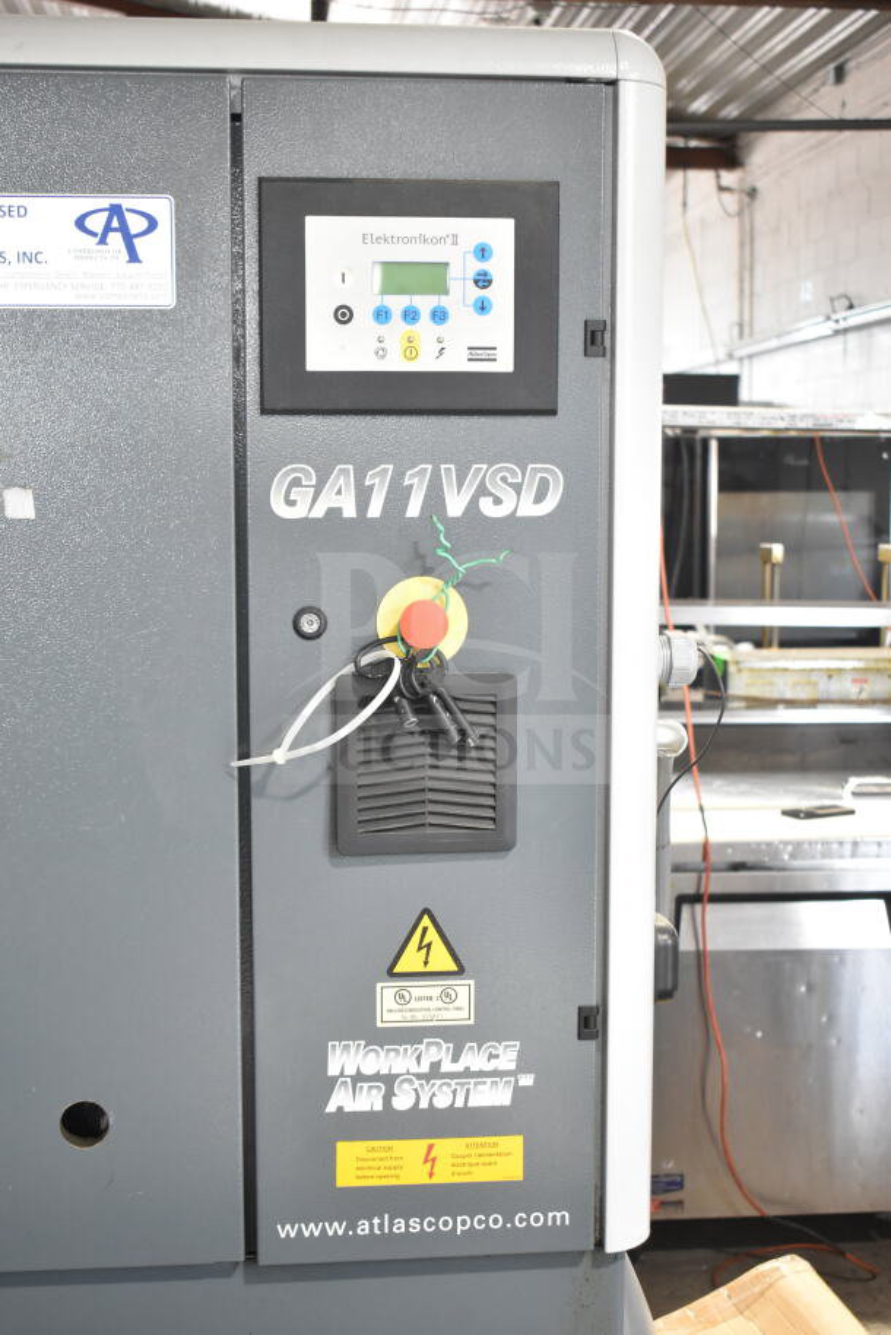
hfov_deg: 28.1
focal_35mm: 48
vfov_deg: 41.1
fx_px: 1781
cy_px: 668
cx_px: 446
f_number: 4.5
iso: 1600
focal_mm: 32
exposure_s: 1/60
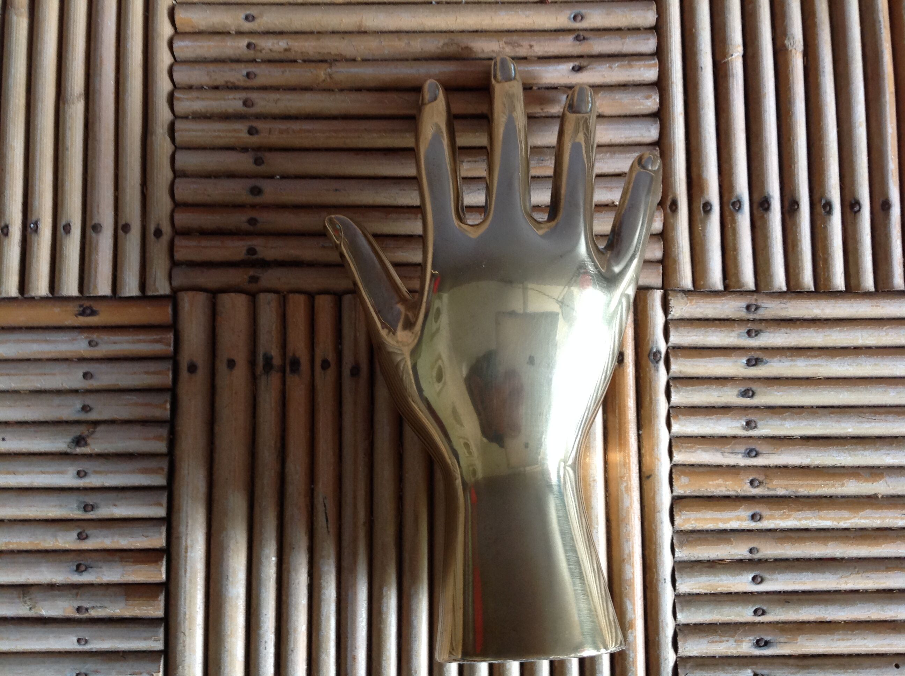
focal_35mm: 35
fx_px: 914
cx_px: 452
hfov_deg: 52.7
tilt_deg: -85.0
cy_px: 338
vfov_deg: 40.6
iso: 100
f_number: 2.4
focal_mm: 4.28
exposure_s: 1/15
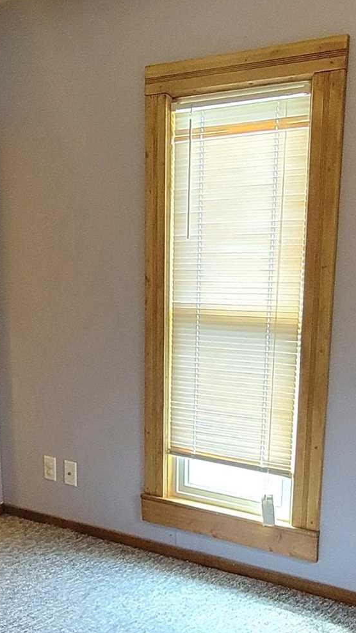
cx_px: 114
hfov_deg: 26.9
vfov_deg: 45.4
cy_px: 445
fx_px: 739
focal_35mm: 44
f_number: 2.2
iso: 400
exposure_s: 1/40
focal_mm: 2.2
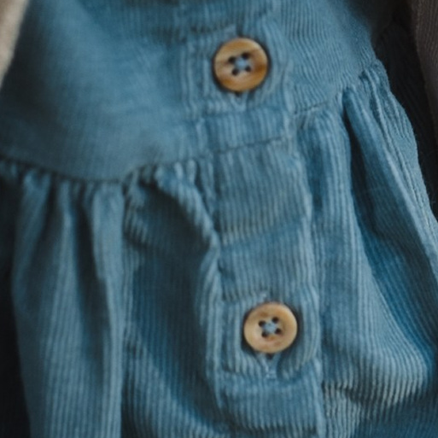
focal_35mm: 318
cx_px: 724
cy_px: -91
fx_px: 4552
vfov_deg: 5.5
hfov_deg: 5.4
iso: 160
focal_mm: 50
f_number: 3.2
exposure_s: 1/320
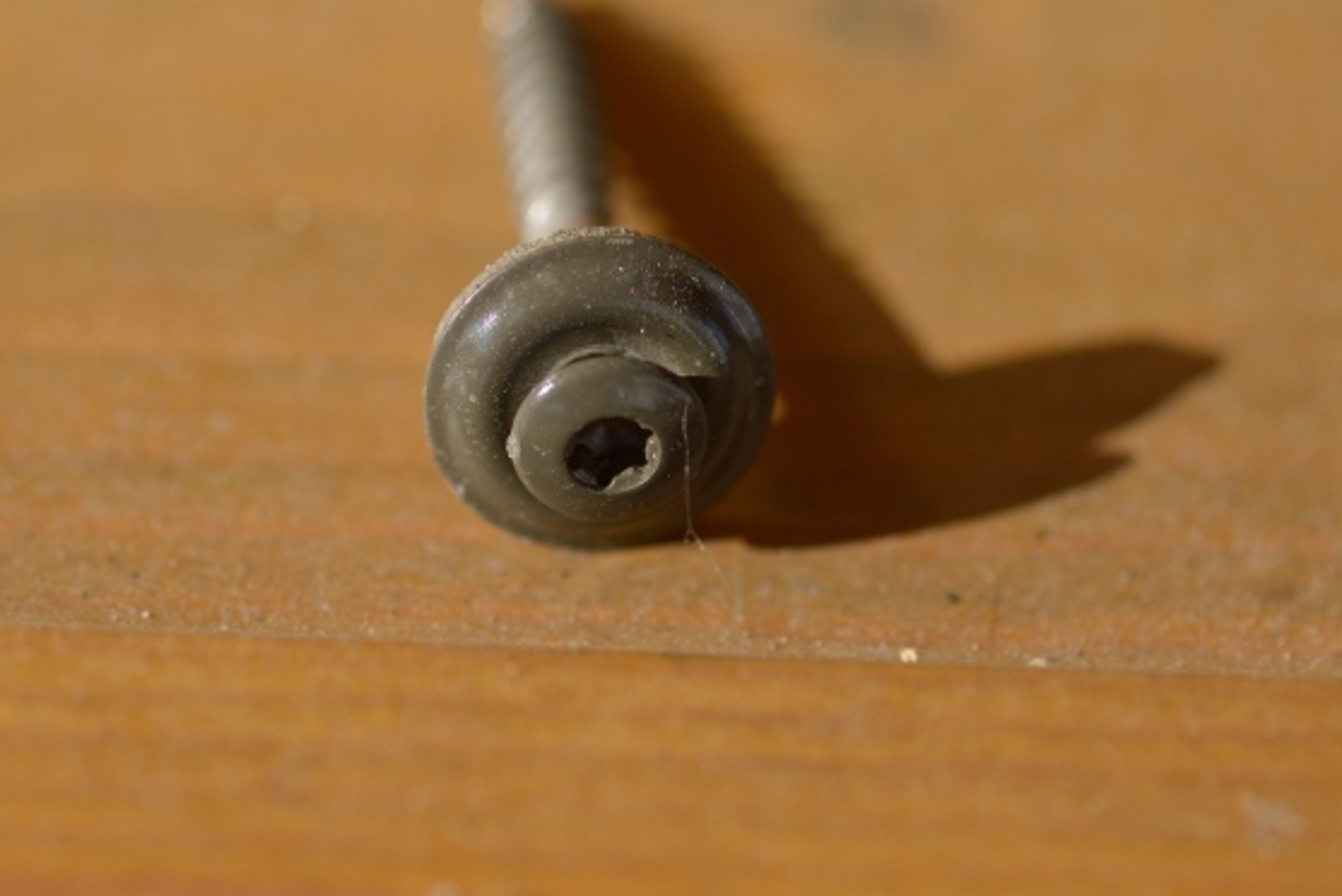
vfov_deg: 7.1
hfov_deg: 10.6
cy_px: 354
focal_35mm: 193
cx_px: 571
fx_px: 7198
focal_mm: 105
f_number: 4
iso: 100
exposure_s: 1/640
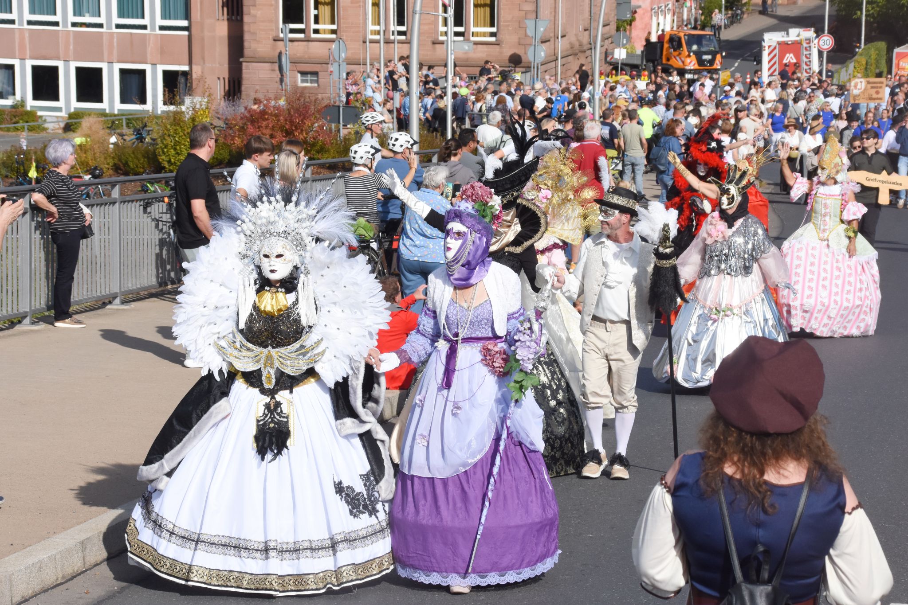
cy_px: 302
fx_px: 3102
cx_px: 454
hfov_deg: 16.7
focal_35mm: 123
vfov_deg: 11.1
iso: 640
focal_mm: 82
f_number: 10
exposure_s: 1/1600
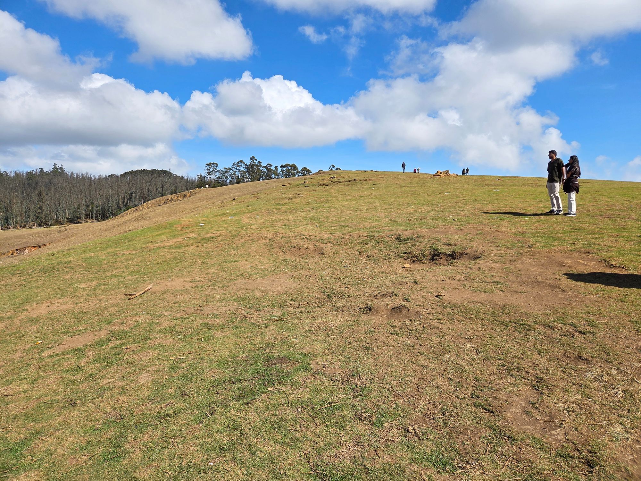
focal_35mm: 23
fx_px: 426
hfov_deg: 73.9
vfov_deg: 58.9
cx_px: 320
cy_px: 240
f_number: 1.8
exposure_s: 1/5261
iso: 80
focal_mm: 5.4
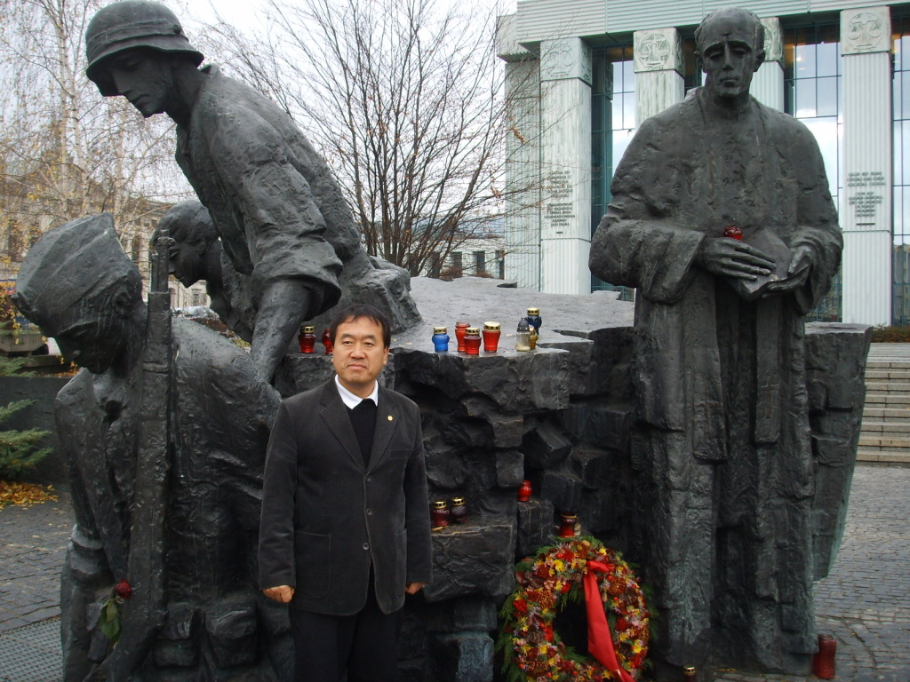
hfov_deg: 47.9
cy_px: 341
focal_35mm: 39
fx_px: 1025
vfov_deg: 36.8
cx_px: 455
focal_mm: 6.6
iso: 63
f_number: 3.5
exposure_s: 1/60
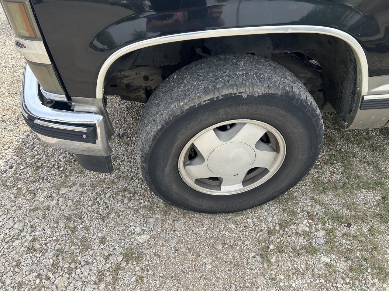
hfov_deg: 67.3
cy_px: 146
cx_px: 194
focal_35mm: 26
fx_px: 292
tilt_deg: -42.7
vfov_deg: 53.1
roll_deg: +1.7
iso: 50
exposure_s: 1/1029
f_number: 1.5
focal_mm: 5.7
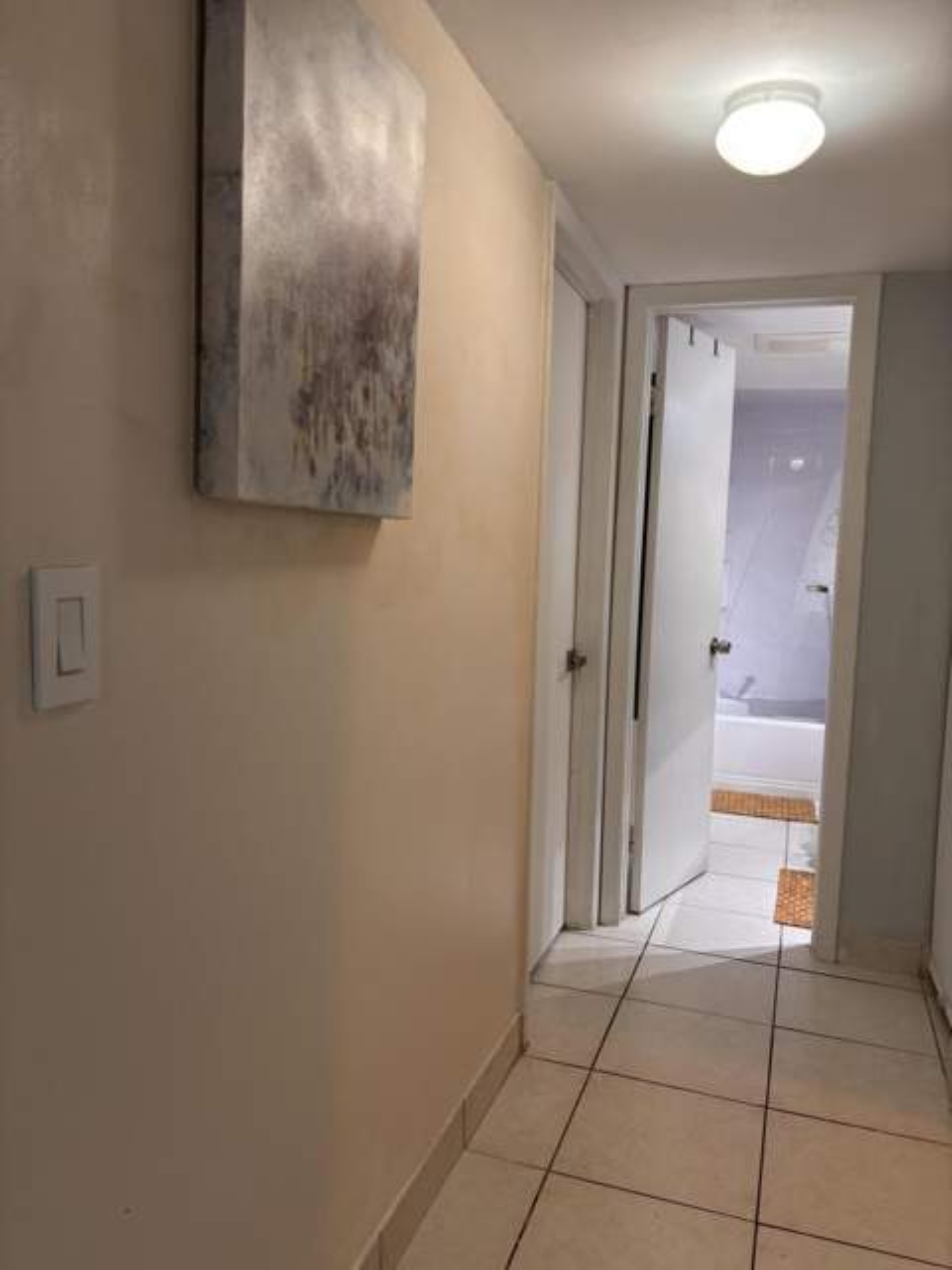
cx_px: 476
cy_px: 635
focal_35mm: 26
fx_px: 953
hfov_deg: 53.1
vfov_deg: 67.3
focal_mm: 5.96
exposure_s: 1/60
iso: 160
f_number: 1.6
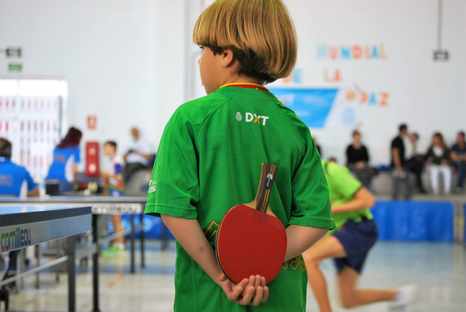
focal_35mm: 82
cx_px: 233
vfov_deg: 16.6
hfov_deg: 24.6
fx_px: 1069
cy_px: 156
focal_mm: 55
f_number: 4
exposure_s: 1/30
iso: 640
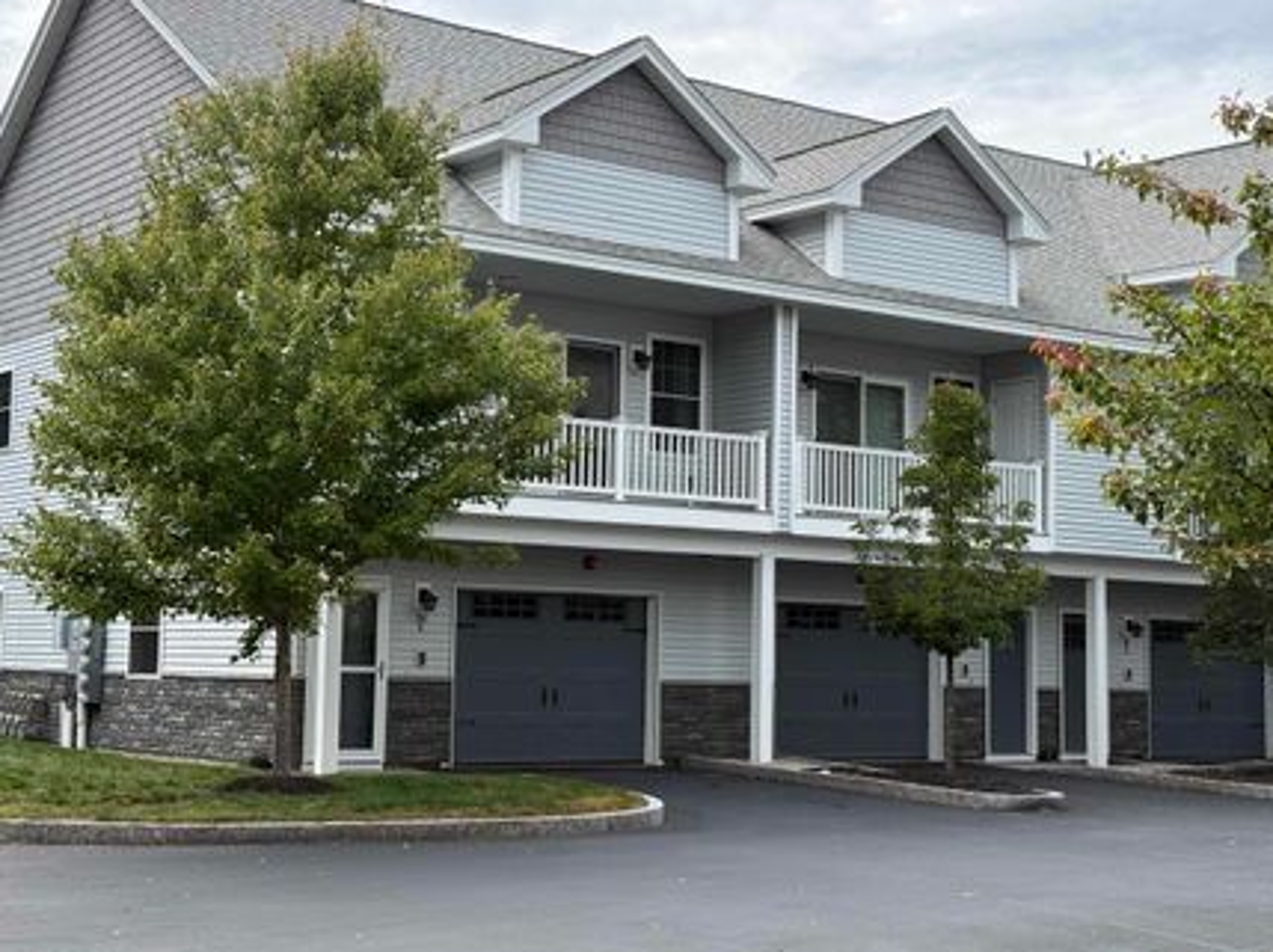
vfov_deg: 26.1
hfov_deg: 34.4
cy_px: 461
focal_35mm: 56
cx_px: 599
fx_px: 2058
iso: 100
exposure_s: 1/1608
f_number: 1.78
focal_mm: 6.76
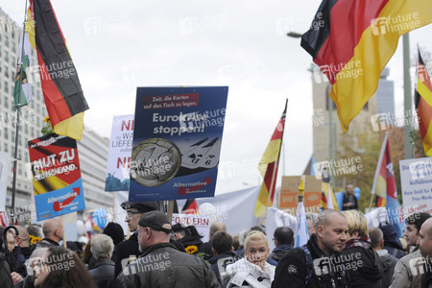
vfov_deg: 15.9
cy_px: 144
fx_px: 1032
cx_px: 216
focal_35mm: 86
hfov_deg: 23.6
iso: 640
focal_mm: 86
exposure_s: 1/1250
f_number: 4.5
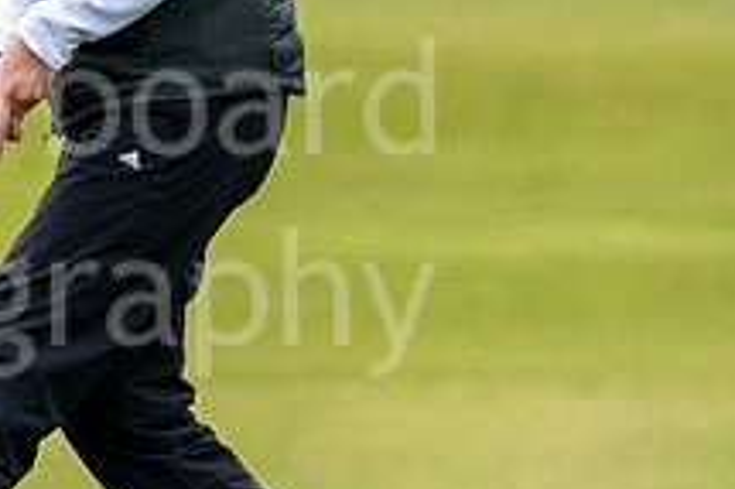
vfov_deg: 1.1
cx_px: 3
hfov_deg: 1.7
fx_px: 24787
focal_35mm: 1215
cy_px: 130
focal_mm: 300
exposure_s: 1/1250
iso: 200
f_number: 5
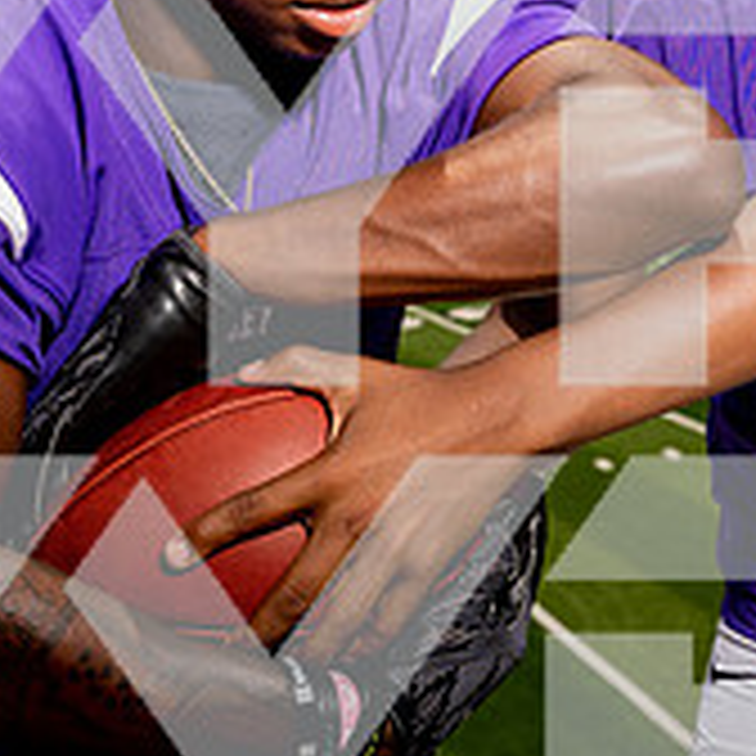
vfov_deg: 13.2
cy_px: 151
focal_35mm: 132
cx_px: 472
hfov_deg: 13.2
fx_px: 3262
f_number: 7.1
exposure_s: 1/250
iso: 100
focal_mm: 45
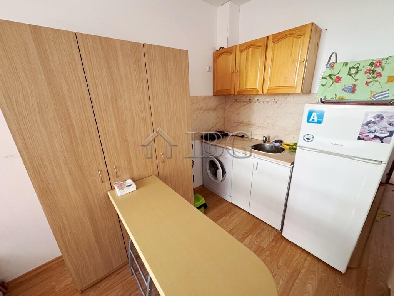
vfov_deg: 85.7
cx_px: 197
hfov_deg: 102.1
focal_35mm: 14
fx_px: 159
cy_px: 148
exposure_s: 1/60
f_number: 2.2
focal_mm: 2.22
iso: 500
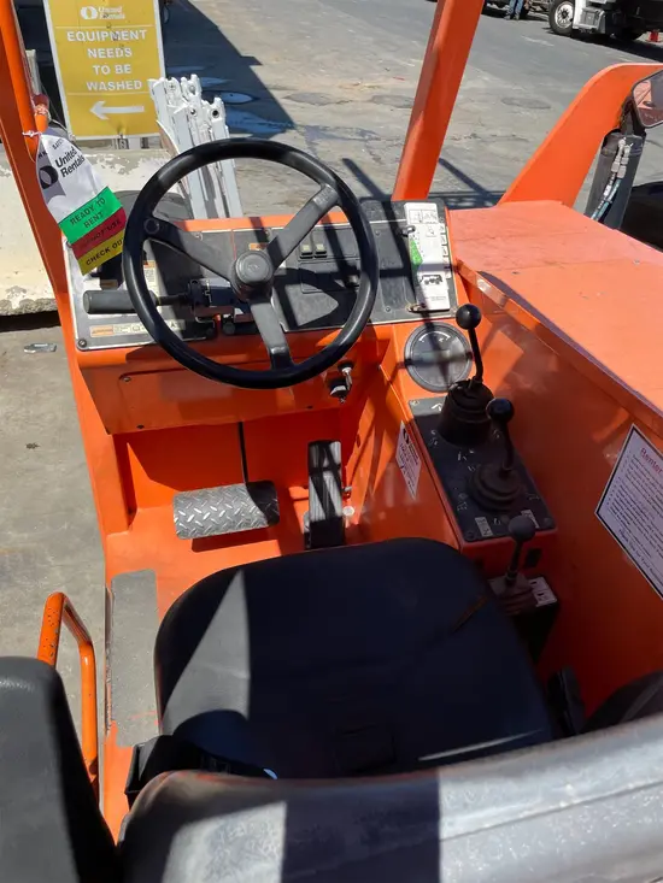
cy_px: 442
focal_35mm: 26
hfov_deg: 53.1
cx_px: 332
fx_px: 664
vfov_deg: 67.3
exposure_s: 1/2451
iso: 32
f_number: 1.6
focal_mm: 4.2
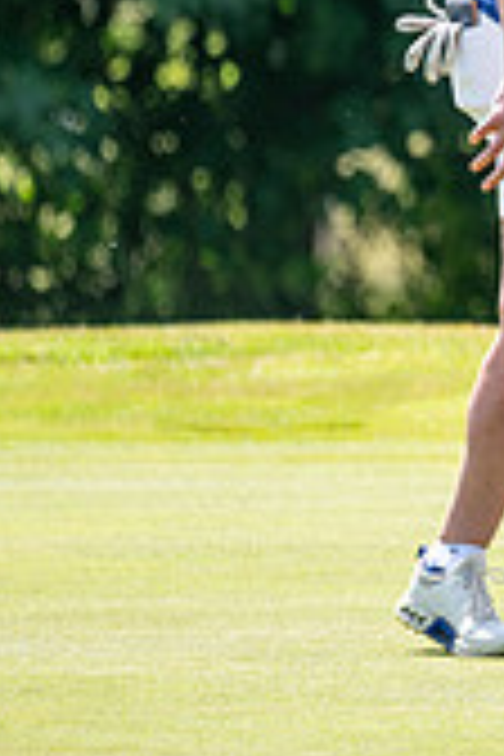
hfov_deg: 1.3
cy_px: 20
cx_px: 1174
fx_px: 21775
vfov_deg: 2.0
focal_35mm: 1037
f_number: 5
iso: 320
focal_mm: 300
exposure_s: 1/1000
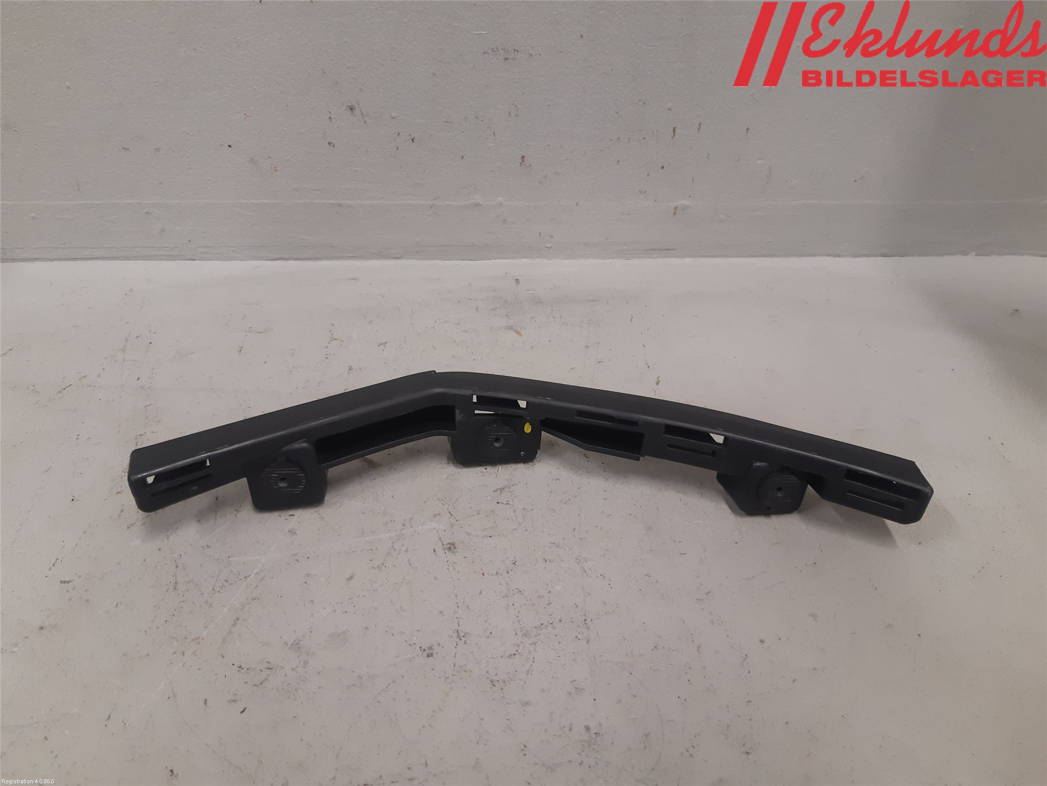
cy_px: 393
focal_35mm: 26
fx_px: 786
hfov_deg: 67.3
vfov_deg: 53.1
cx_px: 524
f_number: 1.7
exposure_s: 1/50
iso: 125
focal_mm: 3.93
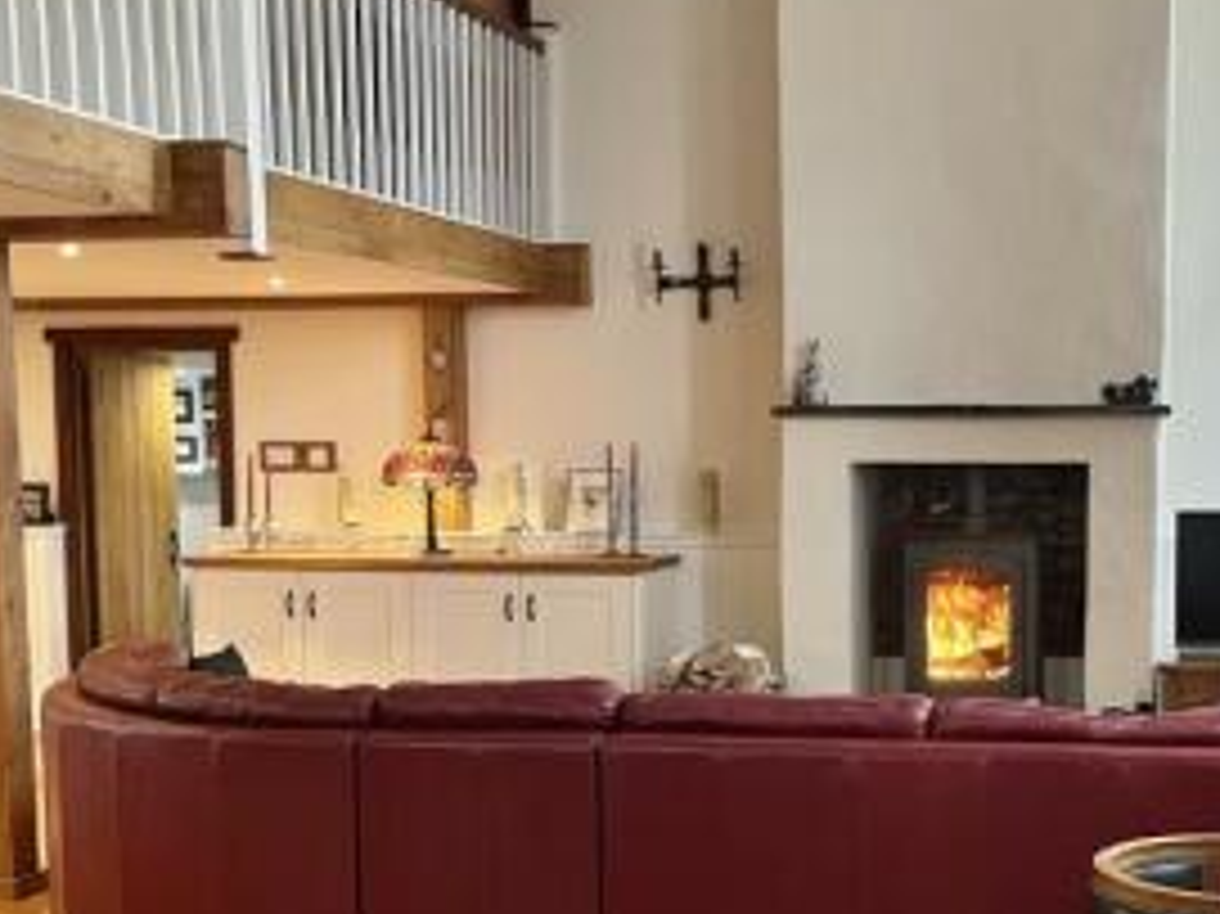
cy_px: 633
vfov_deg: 25.9
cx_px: 894
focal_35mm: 56
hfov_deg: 33.8
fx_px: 1973
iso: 250
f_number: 1.6
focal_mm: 5.1
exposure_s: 1/50
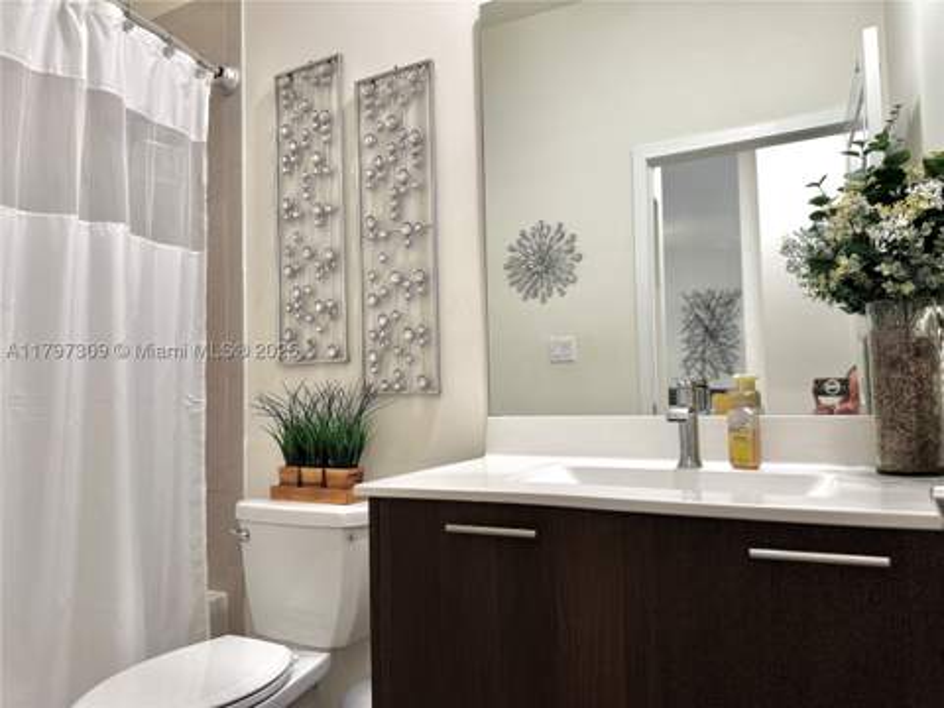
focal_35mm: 24
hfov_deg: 71.6
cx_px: 472
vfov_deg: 56.8
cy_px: 354
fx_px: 654
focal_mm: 6.76
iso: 125
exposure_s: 1/60
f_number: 1.78
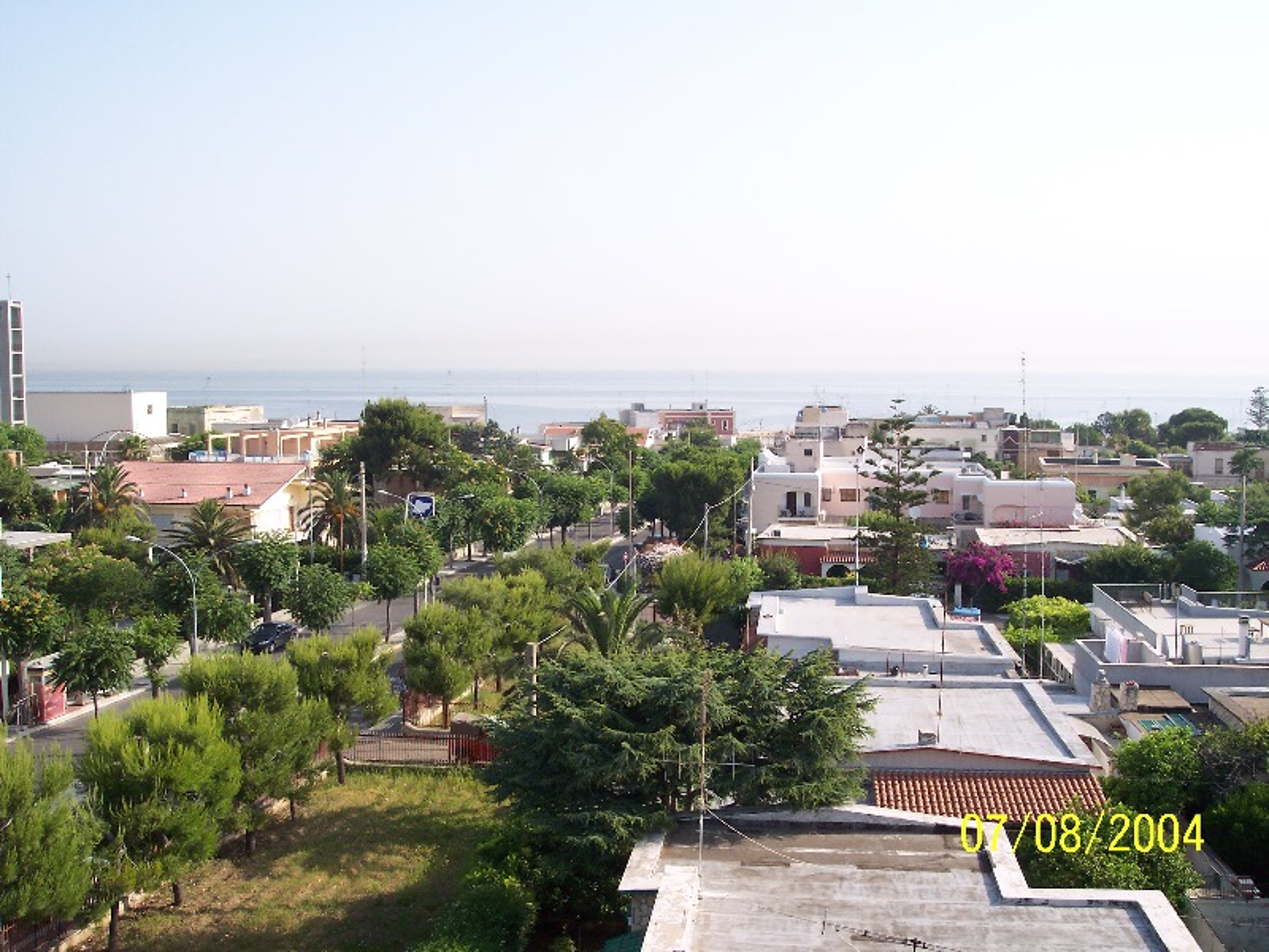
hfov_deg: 49.0
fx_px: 1393
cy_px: 476
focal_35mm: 38
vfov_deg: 37.7
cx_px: 634
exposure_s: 1/350
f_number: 4.8
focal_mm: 8
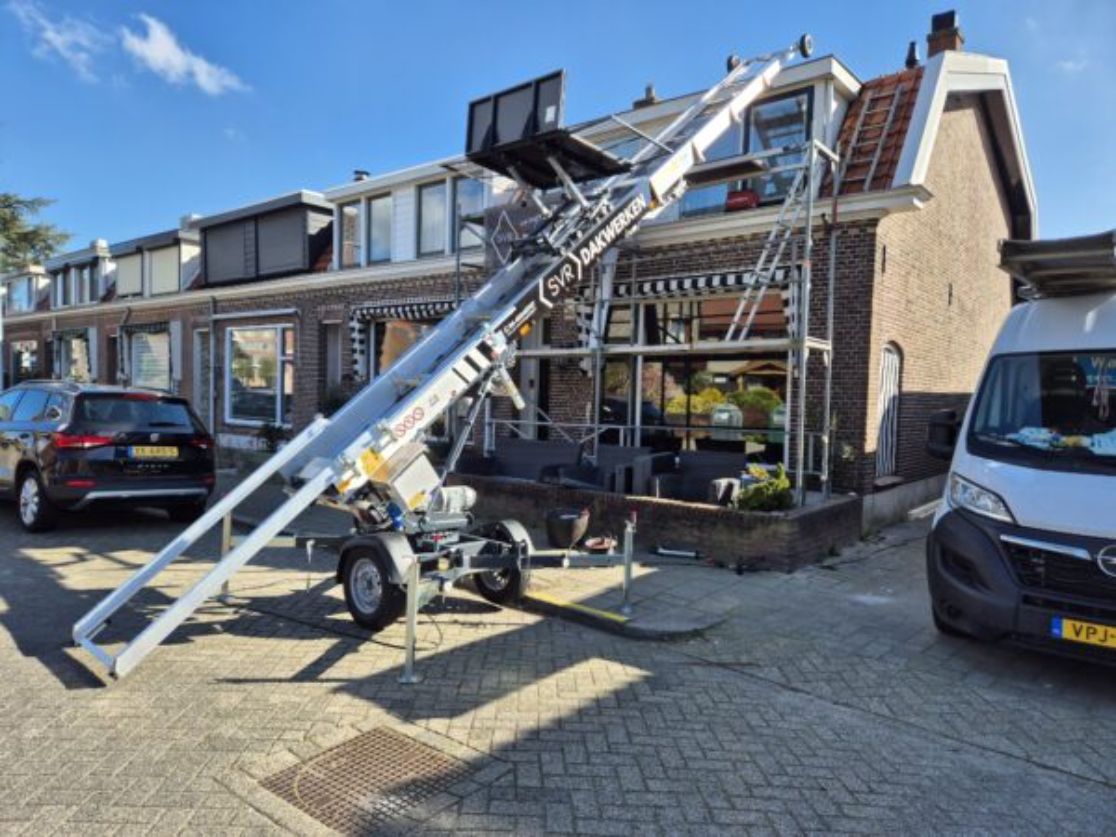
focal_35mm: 23
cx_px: 558
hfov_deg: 73.9
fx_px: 742
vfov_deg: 58.9
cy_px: 418
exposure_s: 1/900
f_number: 1.8
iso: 25
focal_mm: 5.4
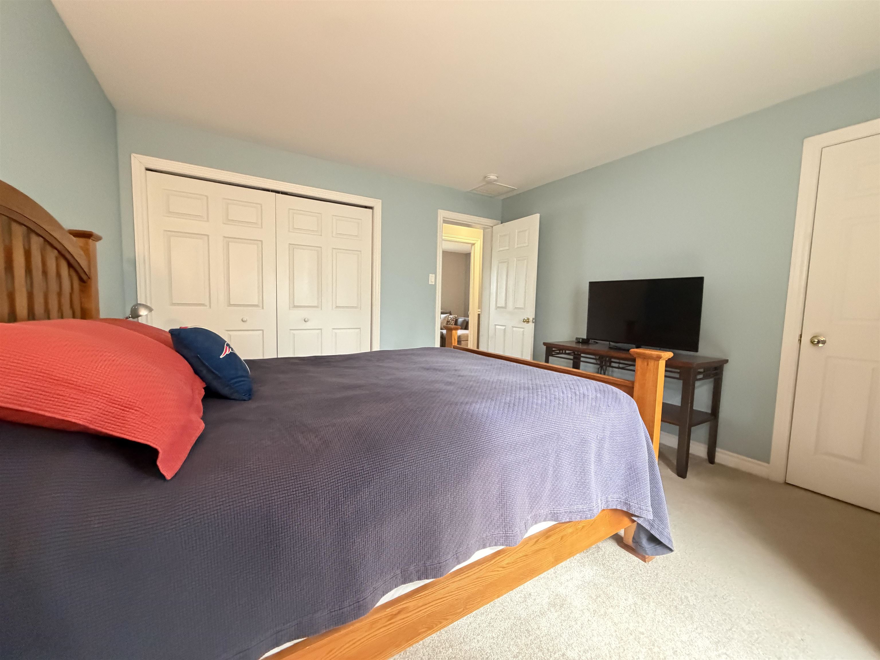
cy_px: 330
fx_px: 356
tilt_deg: -4.7
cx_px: 440
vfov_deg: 85.7
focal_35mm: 14
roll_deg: -1.2
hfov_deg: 102.1
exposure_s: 1/60
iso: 1000
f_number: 2.2
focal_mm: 2.22
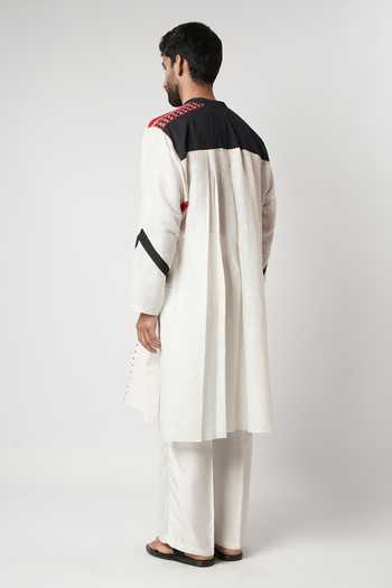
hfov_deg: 29.2
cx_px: 196
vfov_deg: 42.7
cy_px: 294
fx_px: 753
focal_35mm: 46
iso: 100
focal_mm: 46.1
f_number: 5.6
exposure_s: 1/200
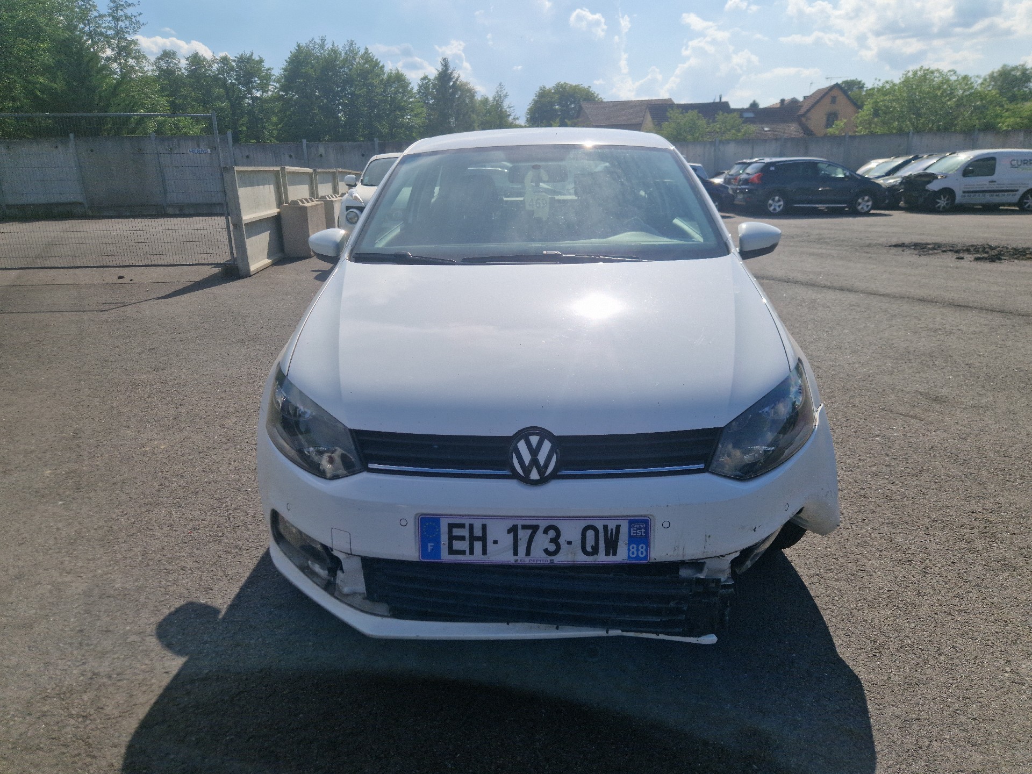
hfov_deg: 73.9
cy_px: 387
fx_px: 686
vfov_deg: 58.9
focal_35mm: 23
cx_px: 516
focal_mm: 5.4
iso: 50
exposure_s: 1/3333
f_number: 1.8
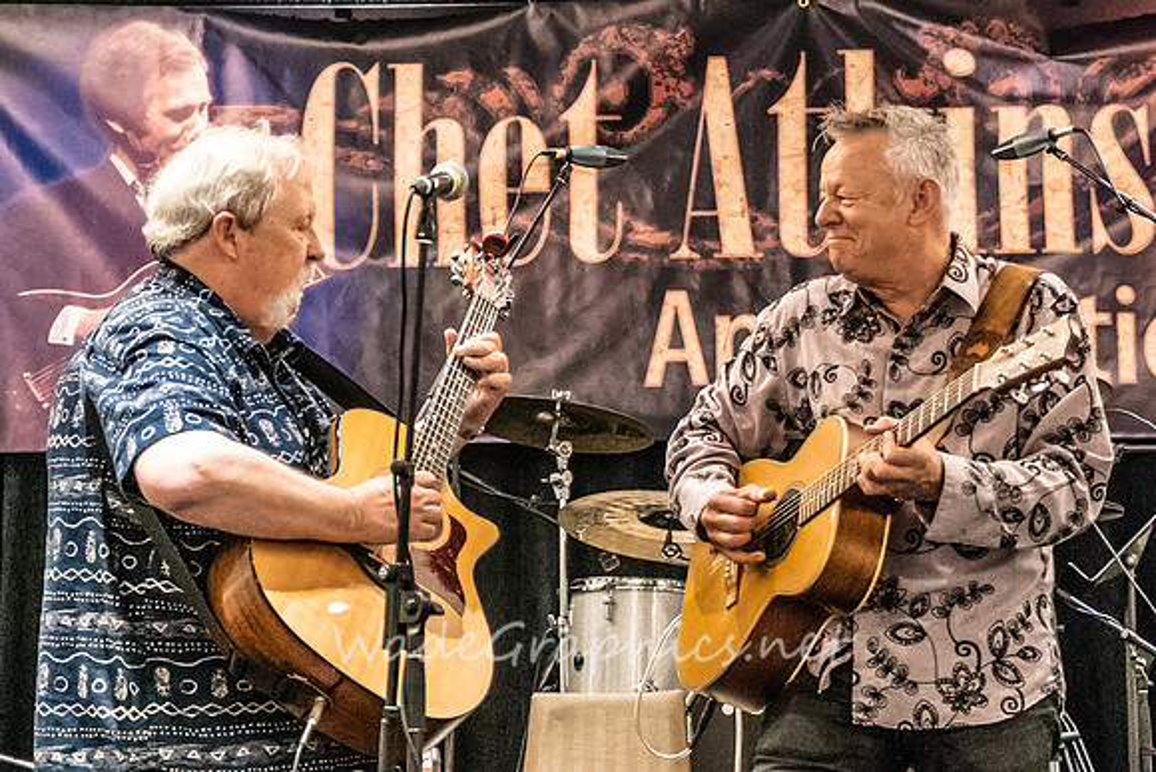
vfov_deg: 12.4
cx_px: 618
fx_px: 3549
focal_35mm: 111
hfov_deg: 18.5
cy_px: 345
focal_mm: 70
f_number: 5.6
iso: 12800
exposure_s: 1/200
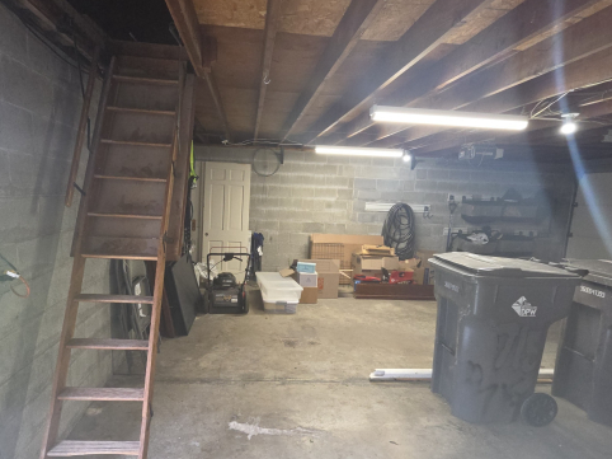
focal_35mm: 18
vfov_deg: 71.5
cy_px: 244
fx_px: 318
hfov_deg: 87.4
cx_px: 270
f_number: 2.2
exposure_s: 1/60
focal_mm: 2.2
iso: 200
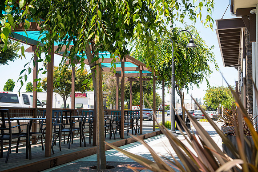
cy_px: 86
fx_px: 366
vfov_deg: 26.5
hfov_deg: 38.9
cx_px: 129
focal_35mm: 51
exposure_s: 1/100
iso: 100
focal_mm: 34
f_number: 6.3
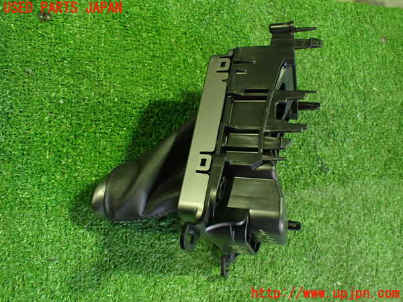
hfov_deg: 60.0
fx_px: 349
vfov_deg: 46.8
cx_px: 202
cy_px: 151
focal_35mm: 30
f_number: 2.3
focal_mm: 5.4
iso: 800
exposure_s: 1/30
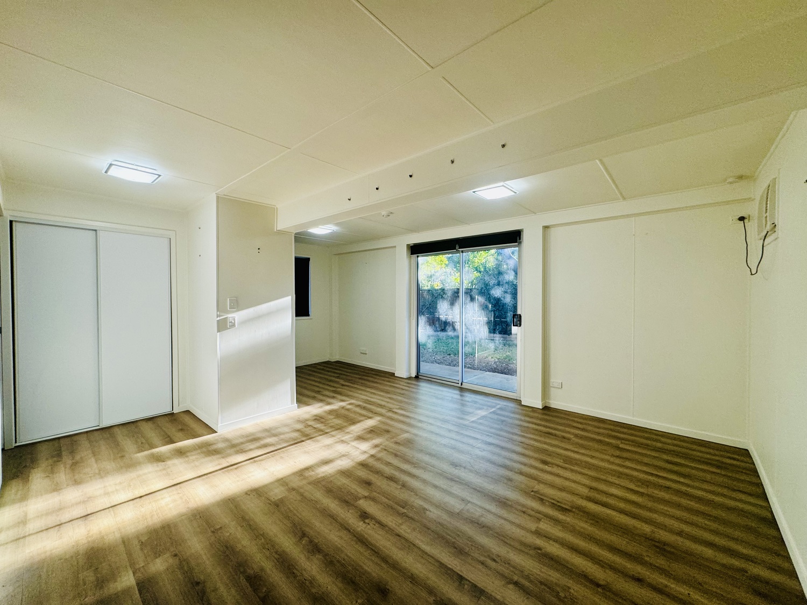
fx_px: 326
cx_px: 404
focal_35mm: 14
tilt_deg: -2.7
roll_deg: +1.2
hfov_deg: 102.1
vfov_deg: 85.7
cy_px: 302
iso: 125
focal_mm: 2.22
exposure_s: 1/100
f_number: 2.2
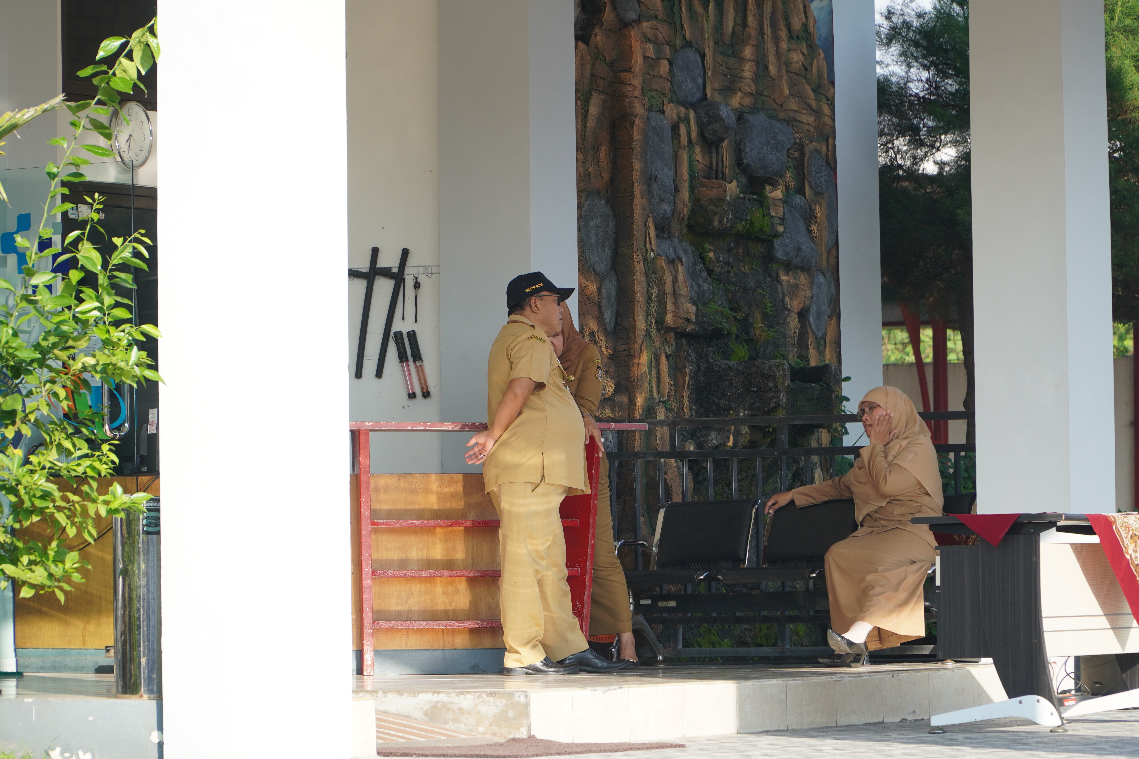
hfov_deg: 13.0
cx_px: 570
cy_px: 380
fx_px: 4983
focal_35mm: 158
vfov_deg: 8.7
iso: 200
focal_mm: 105
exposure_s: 1/320
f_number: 5.6
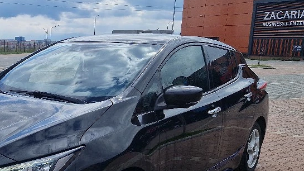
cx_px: 50
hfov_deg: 42.1
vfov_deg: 25.9
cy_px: 103
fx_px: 371
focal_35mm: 46
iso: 50
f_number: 1.8
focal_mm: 5.4
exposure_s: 1/3333
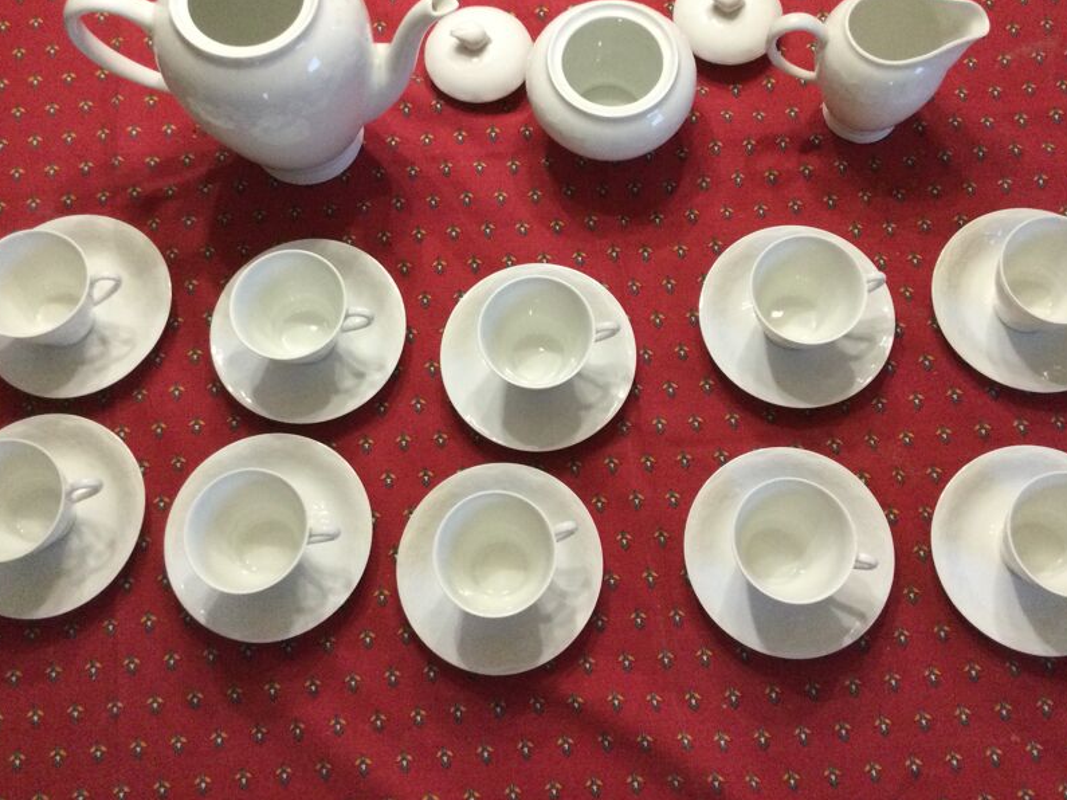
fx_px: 1202
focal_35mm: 39
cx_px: 554
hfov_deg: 47.9
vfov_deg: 36.6
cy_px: 305
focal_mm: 3.3
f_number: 2.4
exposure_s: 1/33
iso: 200
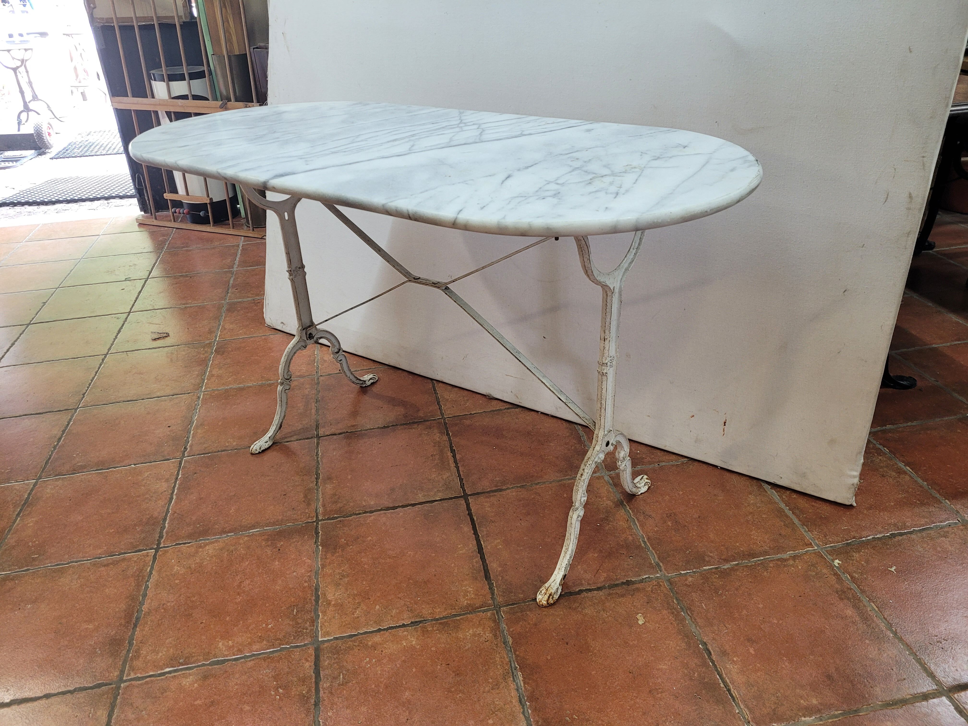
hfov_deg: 67.3
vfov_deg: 53.1
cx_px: 484
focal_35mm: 26
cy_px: 363
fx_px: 727
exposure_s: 1/50
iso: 200
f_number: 1.8
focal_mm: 5.4
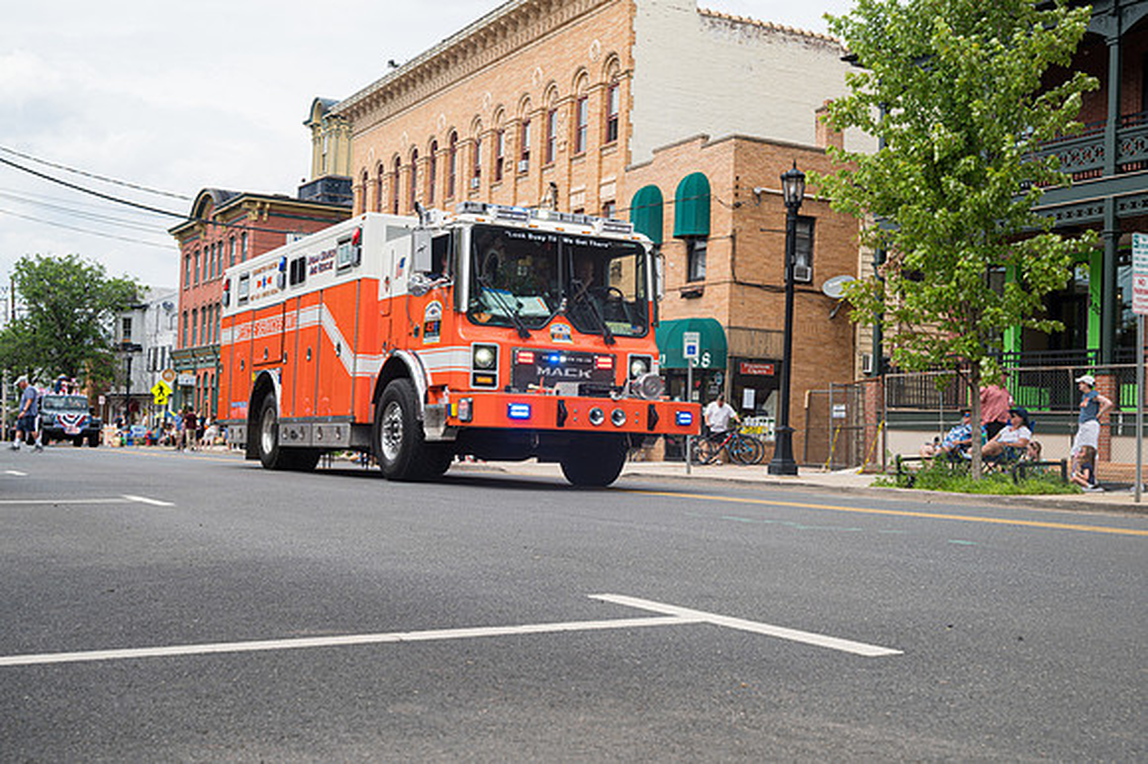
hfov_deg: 45.5
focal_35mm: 43
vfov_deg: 31.2
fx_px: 1370
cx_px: 574
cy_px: 382
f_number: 10
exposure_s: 1/100
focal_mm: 43
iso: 100
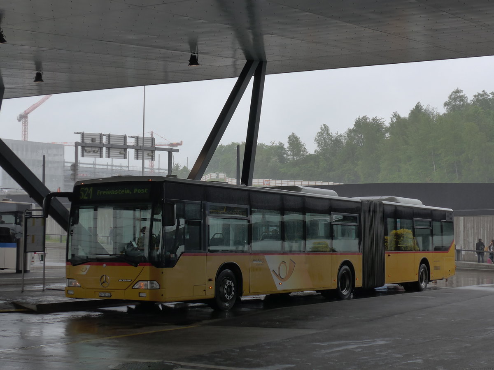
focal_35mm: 62
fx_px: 885
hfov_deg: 31.2
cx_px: 247
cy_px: 185
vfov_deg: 23.7
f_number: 3.7
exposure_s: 1/250
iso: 160
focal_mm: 12.7
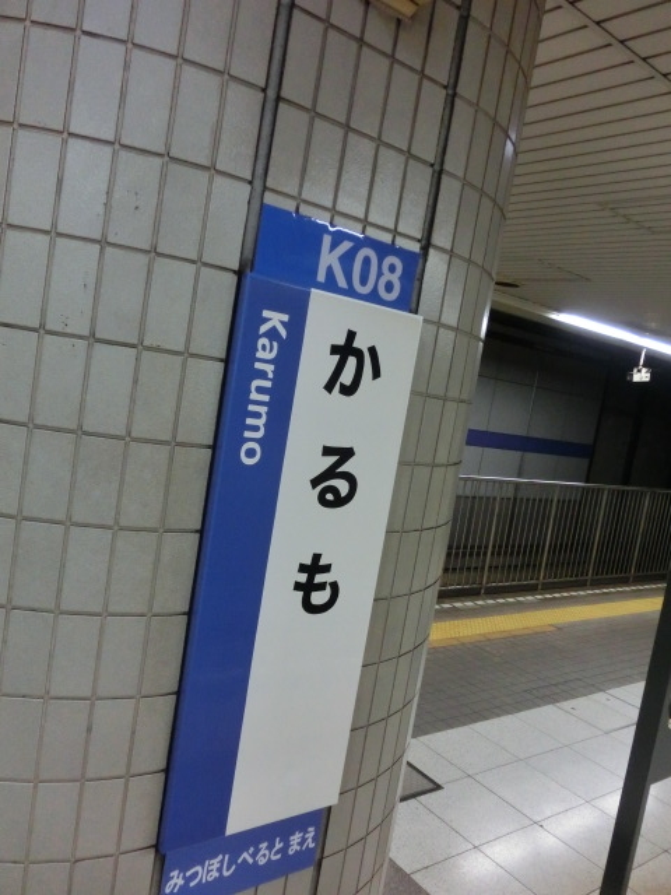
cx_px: 336
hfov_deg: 49.7
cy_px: 448
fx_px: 724
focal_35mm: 28
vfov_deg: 63.4
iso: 640
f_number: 3
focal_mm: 5
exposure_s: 1/125
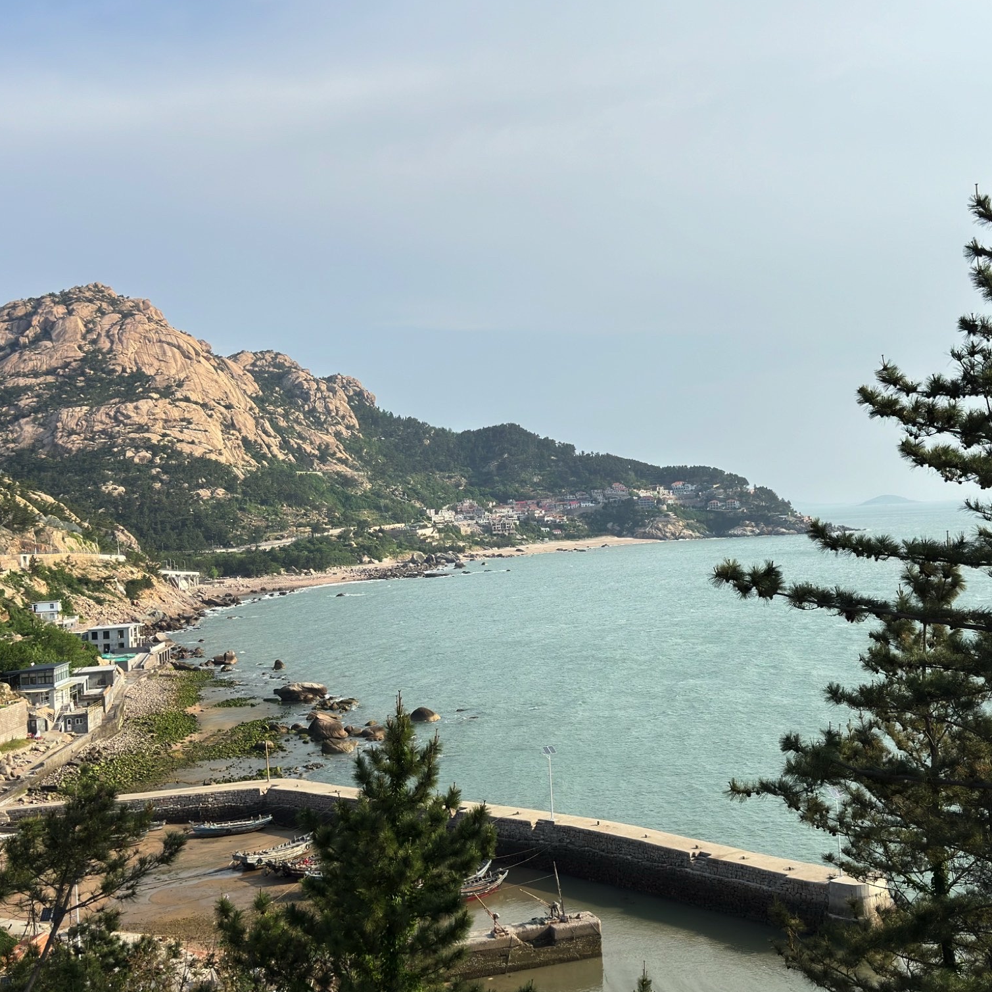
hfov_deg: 40.0
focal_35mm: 42
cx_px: 540
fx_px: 1362
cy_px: 492
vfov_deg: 40.0
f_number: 1.78
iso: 100
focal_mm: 6.76
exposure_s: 1/4608
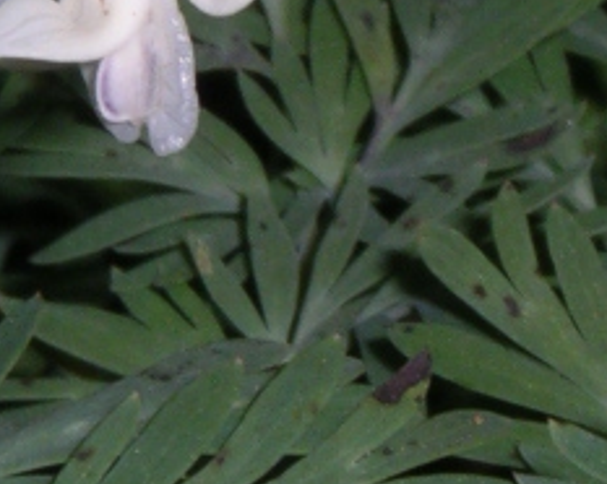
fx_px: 8024
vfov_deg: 3.4
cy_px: -297
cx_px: -5
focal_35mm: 447
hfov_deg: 4.3
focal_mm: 16
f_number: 9.6
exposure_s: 1/125
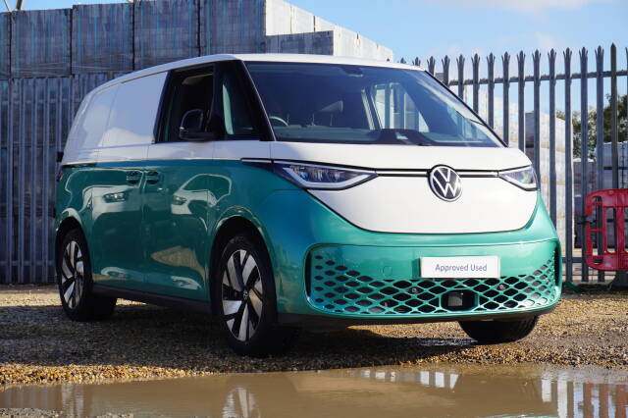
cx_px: 314
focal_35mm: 75
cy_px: 209
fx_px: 1308
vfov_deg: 18.2
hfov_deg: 27.0
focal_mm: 50
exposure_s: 1/125
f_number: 8
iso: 100
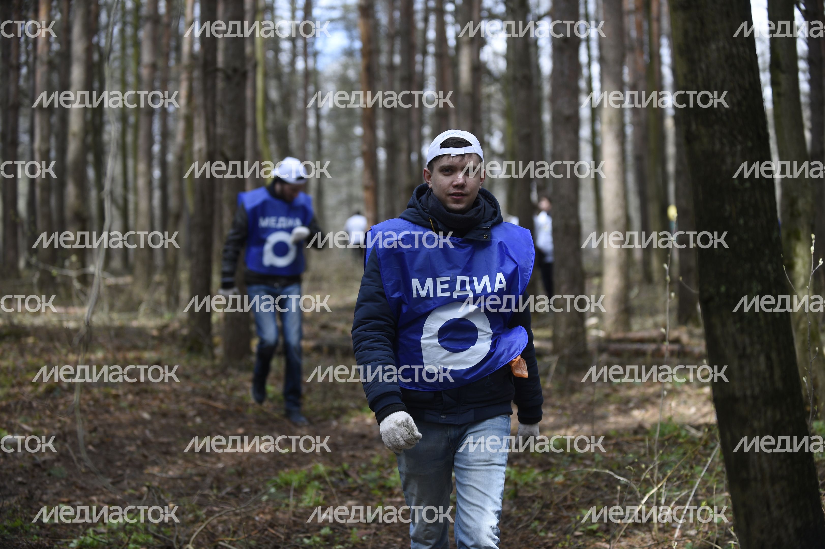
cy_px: 274
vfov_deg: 19.4
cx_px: 412
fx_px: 1603
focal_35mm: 70
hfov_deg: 28.9
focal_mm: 70
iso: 400
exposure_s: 1/1000
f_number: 2.8
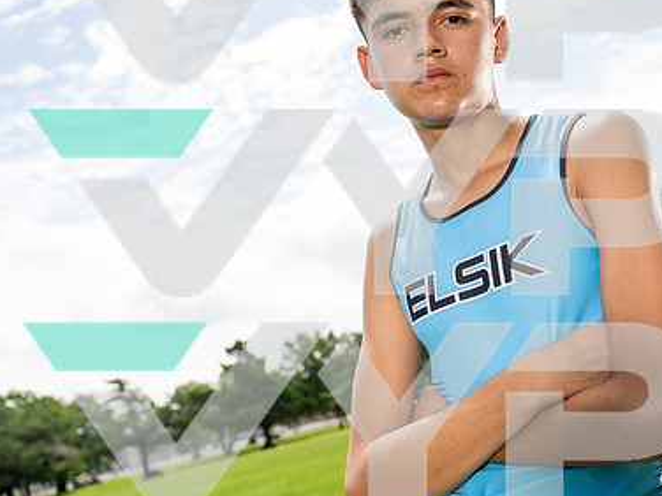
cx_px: 477
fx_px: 822
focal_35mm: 43
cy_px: 203
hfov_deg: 42.8
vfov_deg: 33.5
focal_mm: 29
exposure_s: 1/1600
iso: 250
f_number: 4
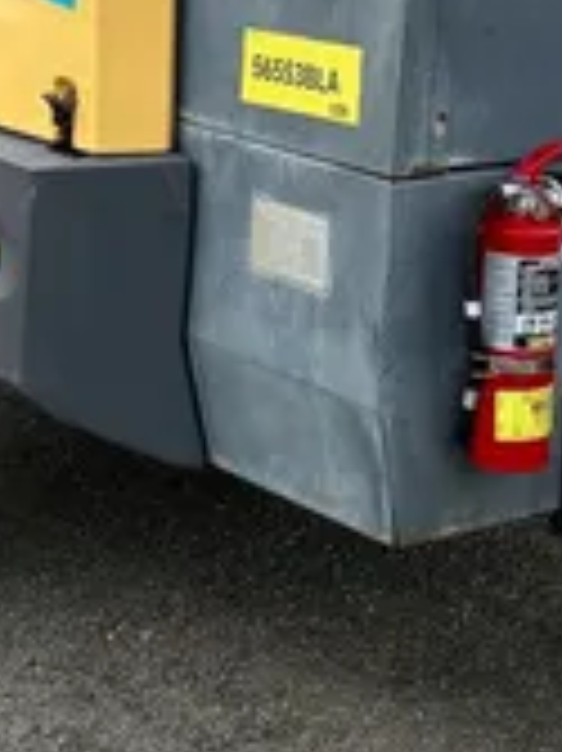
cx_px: 499
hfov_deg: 12.9
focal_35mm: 114
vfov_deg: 17.0
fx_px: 2471
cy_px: 70
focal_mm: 5.96
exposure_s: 1/1381
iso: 50
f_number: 1.6
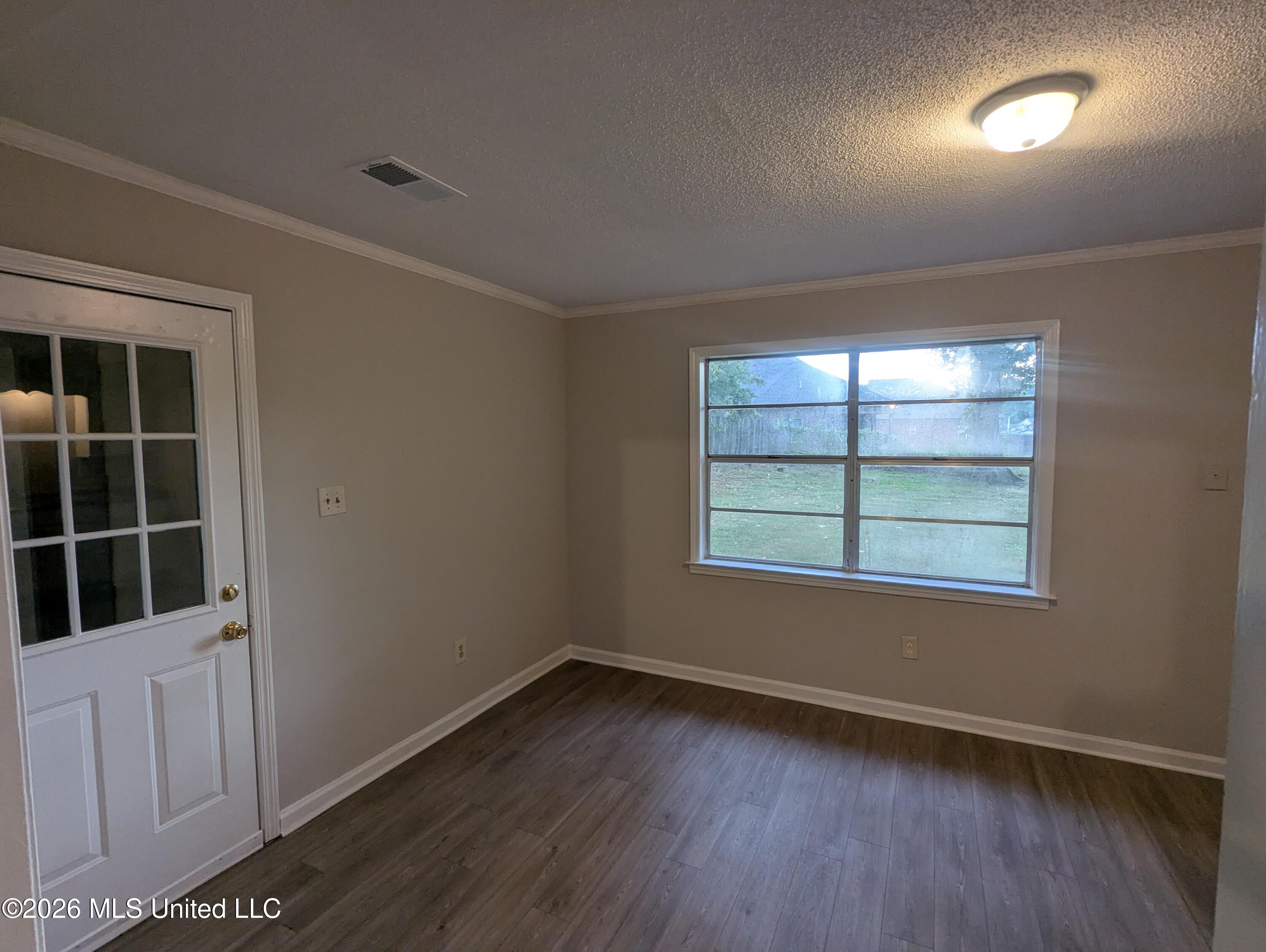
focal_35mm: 16
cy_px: 476
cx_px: 633
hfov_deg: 94.4
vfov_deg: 78.2
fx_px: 586
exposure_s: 1/60
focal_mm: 2.35
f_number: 2.2
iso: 142
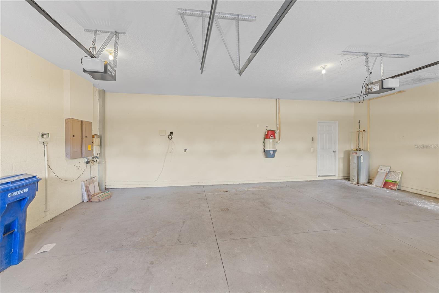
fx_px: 171
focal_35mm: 14
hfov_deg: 104.2
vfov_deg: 81.2
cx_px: 220
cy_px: 146
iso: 160
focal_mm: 14
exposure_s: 5
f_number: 11
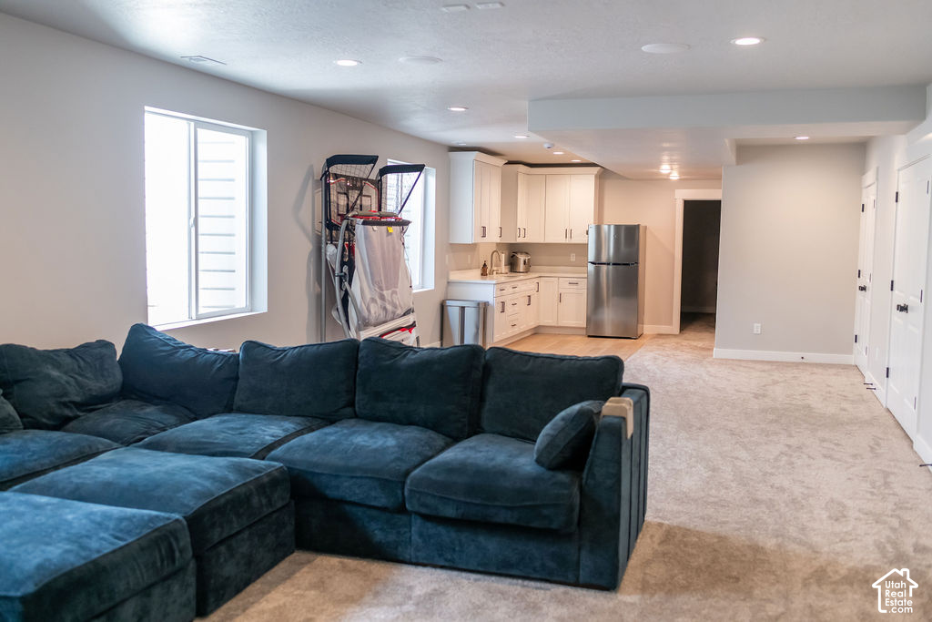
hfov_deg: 54.4
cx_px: 466
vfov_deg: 37.9
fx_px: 906
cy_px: 311
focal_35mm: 35
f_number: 3.2
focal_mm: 35
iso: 1600
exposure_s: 1/250
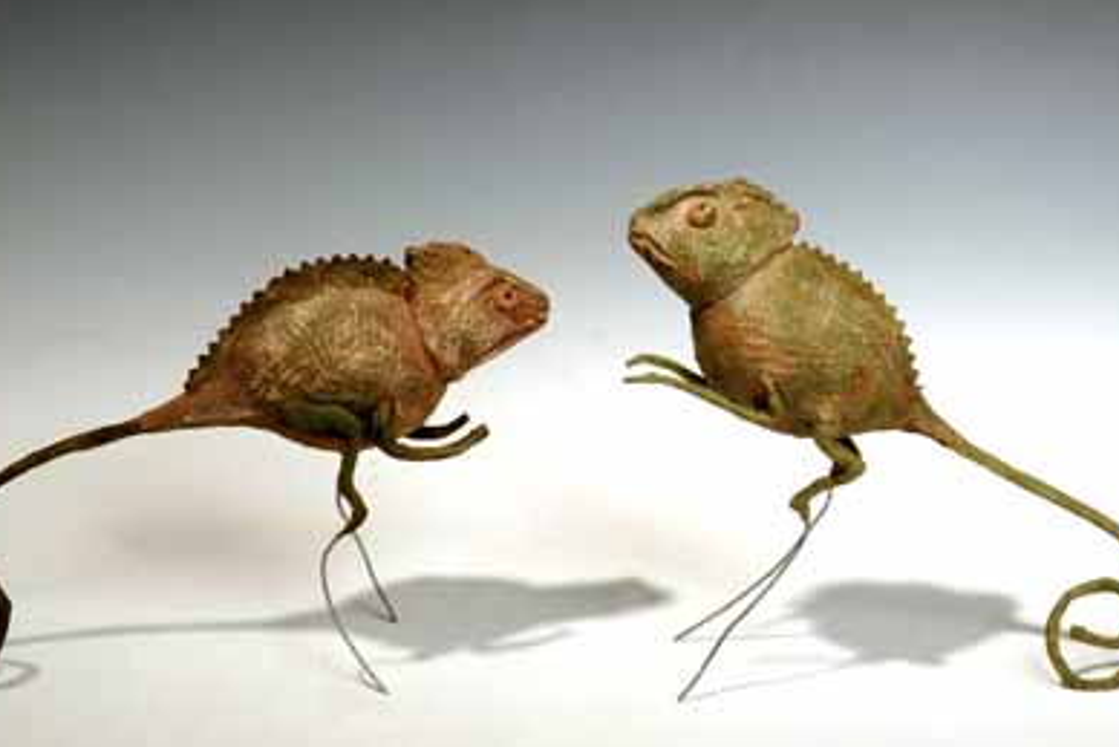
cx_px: 516
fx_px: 3750
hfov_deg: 17.0
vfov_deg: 11.4
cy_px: 392
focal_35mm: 121
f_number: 25
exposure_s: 1/100
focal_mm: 65
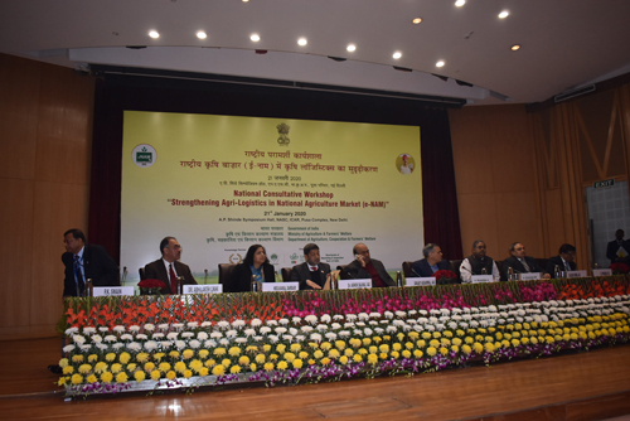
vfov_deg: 43.7
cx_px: 315
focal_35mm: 30
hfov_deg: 61.9
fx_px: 525
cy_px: 210
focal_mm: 20
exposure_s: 1/125
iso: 900
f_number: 3.5
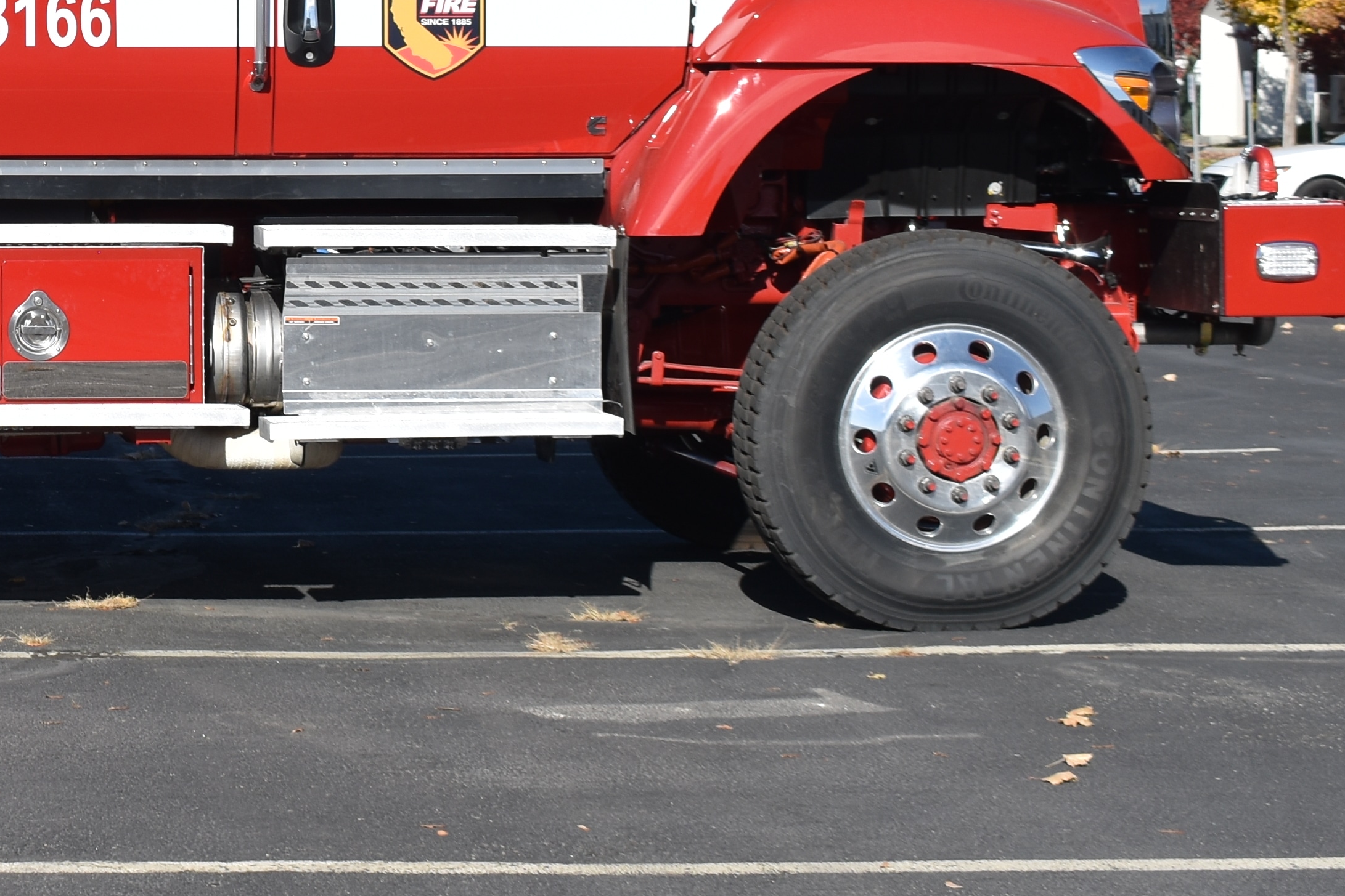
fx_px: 4161
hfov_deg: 17.6
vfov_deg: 12.2
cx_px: -226
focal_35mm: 111
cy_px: 74
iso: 100
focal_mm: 27
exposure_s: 1/500
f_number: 6.3
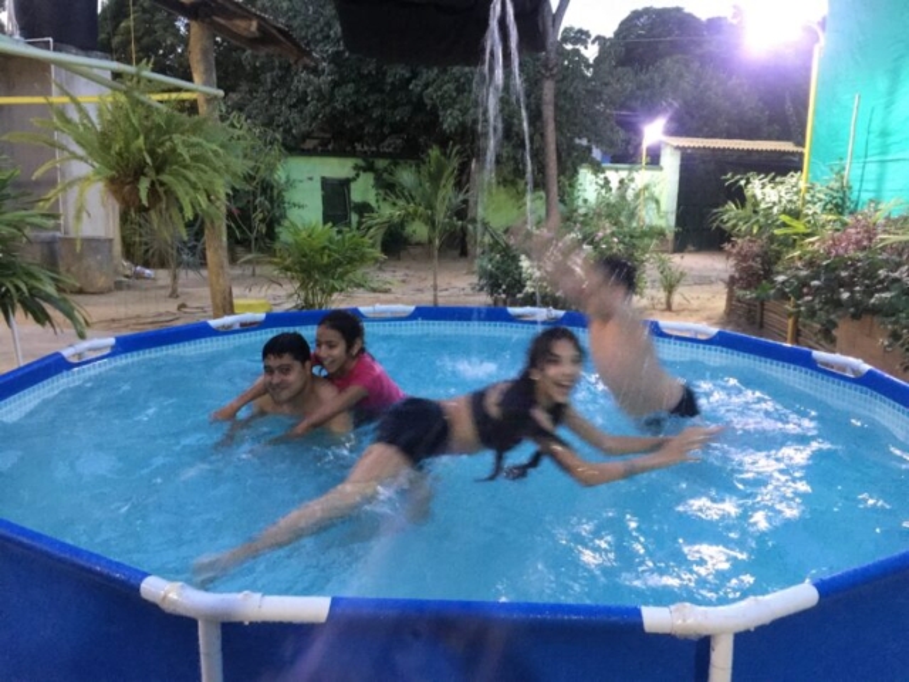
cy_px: 341
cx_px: 454
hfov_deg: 61.7
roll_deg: -2.7
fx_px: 762
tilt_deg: -10.3
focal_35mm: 29
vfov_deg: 48.2
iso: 100
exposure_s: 1/4
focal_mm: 4.15
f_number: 2.2
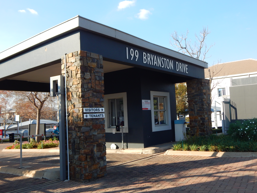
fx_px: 252
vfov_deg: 41.8
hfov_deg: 54.0
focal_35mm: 34
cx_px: 128
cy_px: 96
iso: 125
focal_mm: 6.1
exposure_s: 1/500
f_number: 3.3
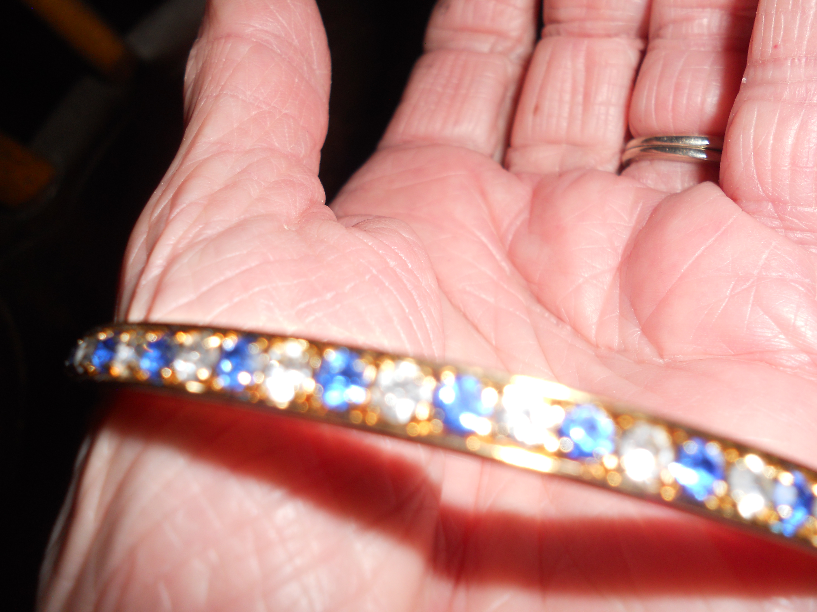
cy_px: 306
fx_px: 755
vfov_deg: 44.2
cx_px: 408
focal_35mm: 32
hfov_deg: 56.8
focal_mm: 5.8
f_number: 8.8
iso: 80
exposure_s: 1/25
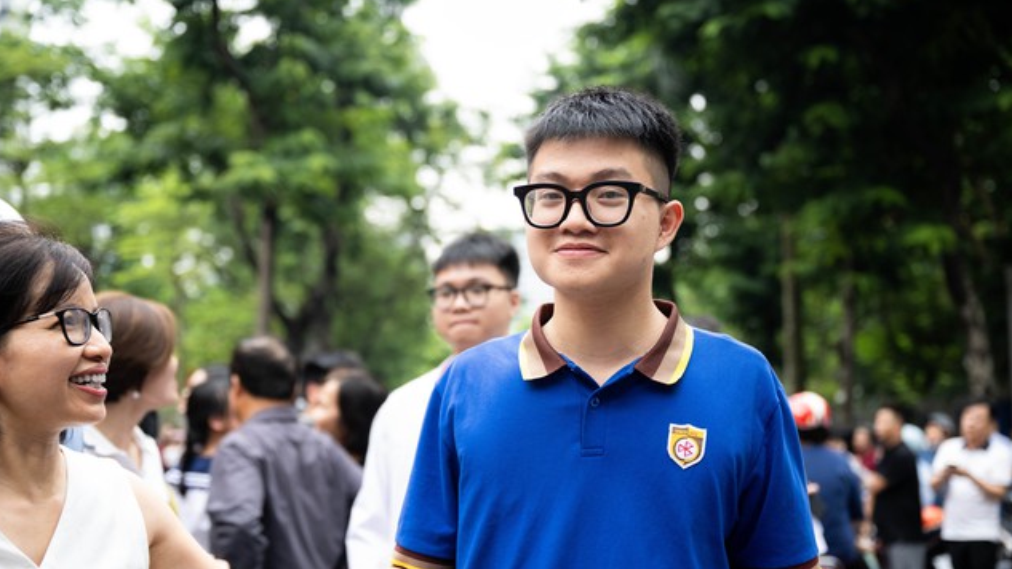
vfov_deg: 22.6
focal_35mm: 53
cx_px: 507
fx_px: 1422
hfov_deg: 39.2
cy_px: 325
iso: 1000
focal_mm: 50
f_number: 3.2
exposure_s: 1/320
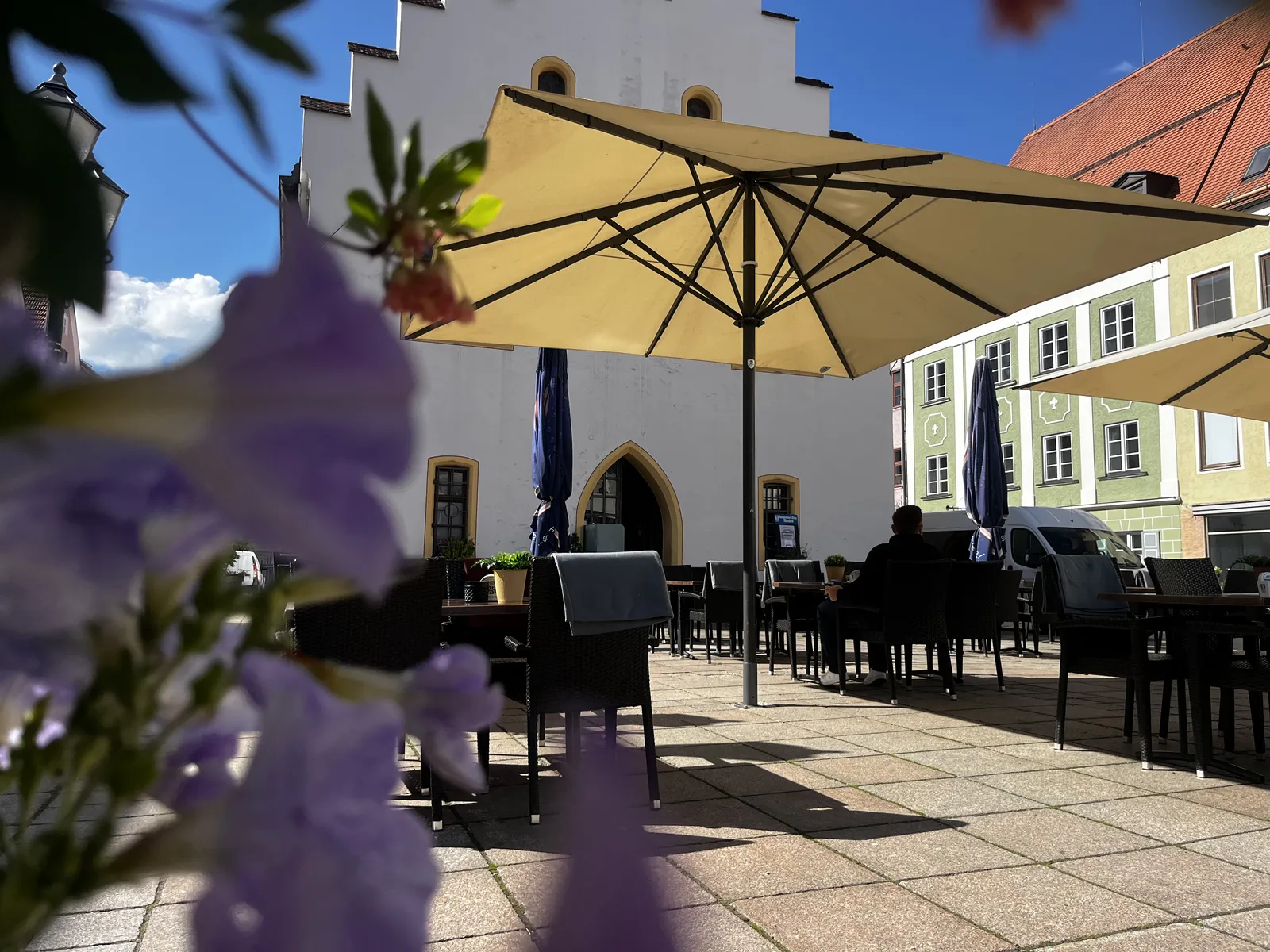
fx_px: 954
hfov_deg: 67.3
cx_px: 635
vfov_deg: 53.1
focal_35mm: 26
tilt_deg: +7.1
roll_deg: -0.9
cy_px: 476
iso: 50
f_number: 1.6
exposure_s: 1/2571
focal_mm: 5.1
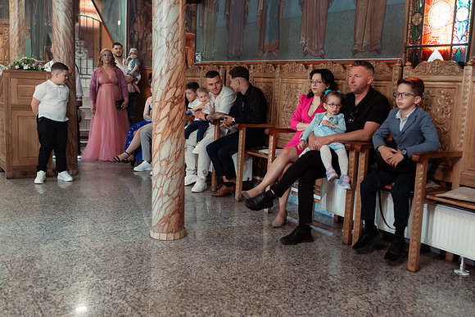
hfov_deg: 51.0
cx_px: 250
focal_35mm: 38
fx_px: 498
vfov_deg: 35.3
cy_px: 159
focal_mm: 35
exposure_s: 1/160
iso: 1600
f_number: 2.8
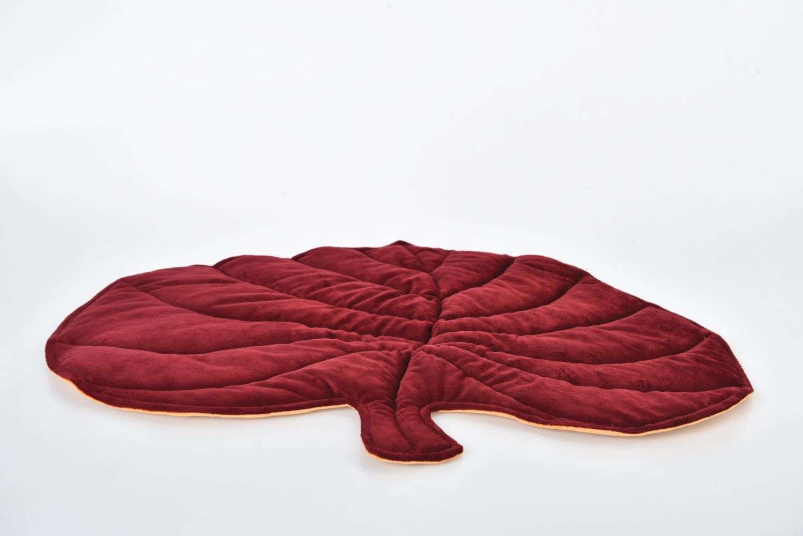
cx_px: 402
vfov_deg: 21.9
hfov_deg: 32.4
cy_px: 268
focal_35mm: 62
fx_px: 1383
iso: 320
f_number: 10
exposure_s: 1/125
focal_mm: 62
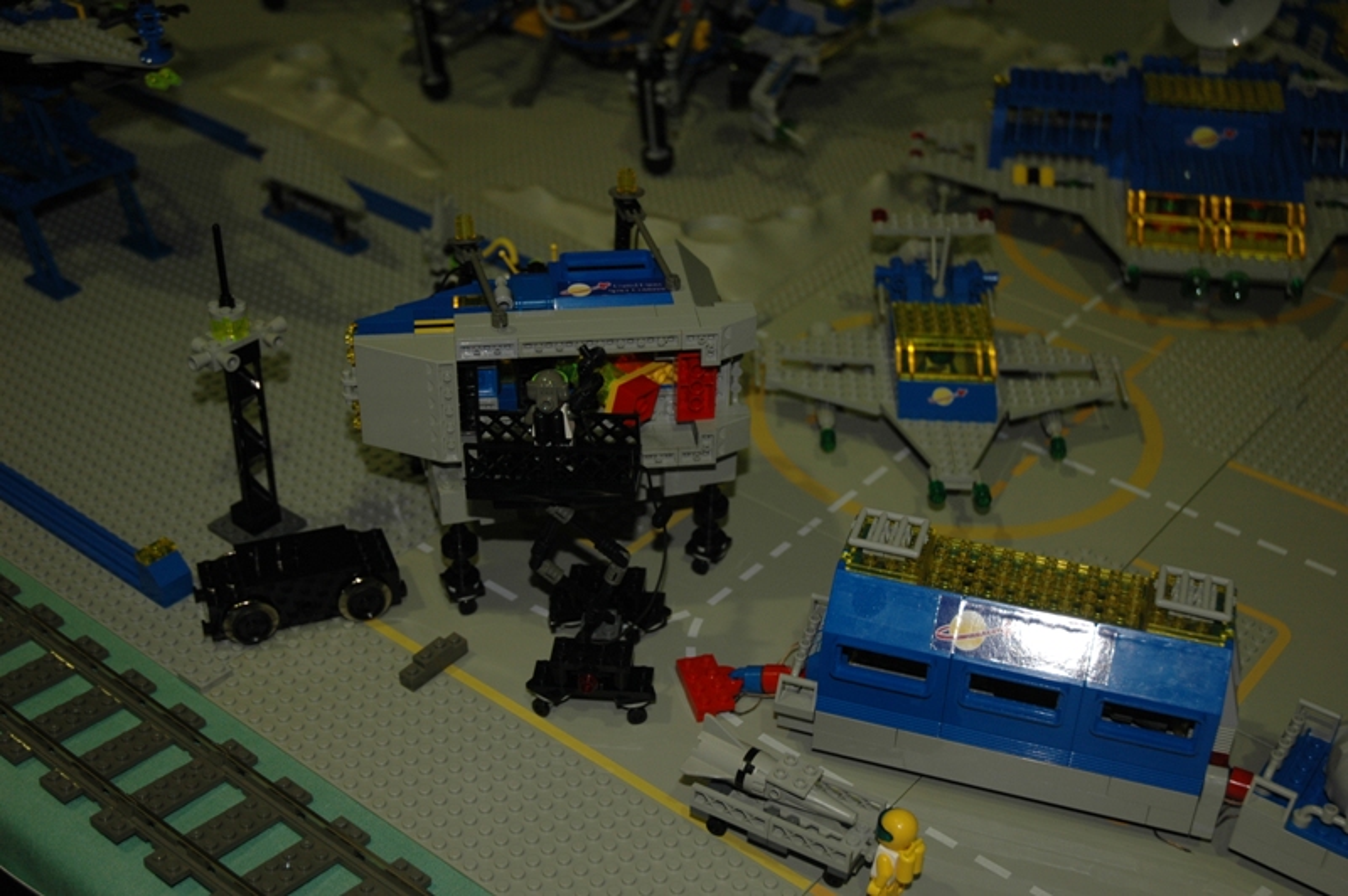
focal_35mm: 46
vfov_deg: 28.9
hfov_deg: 42.4
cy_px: 448
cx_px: 674
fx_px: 1740
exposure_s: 1/60
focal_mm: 31
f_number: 4
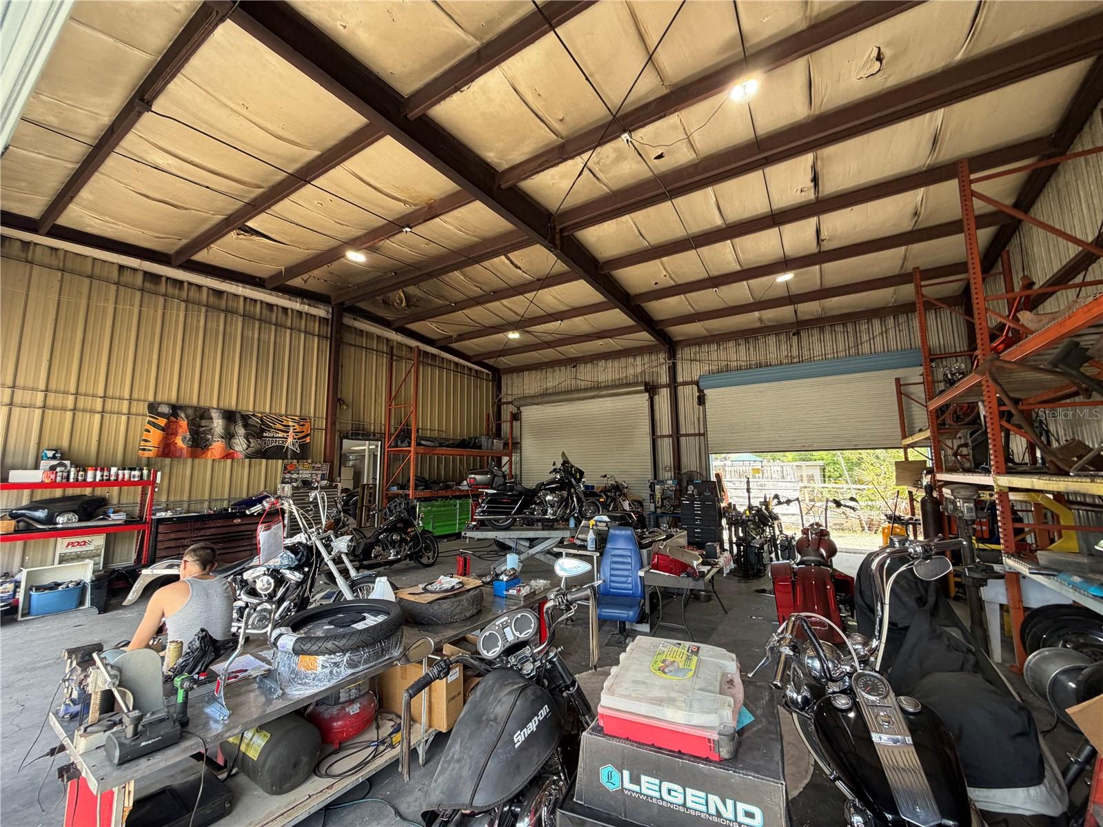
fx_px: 446
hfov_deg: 102.1
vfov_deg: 85.7
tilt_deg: +8.0
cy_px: 414
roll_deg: +3.0
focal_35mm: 14
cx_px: 552
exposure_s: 1/121
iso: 125
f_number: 2.2
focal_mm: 2.22
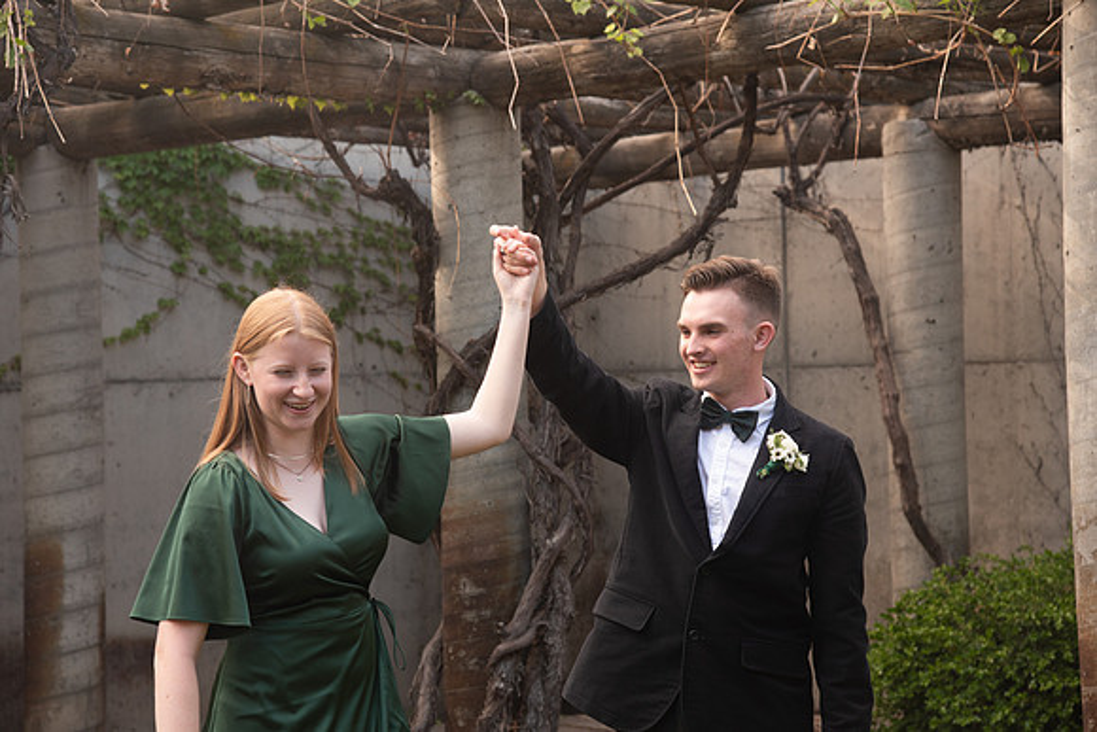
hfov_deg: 24.8
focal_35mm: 82
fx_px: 2499
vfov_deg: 16.7
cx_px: 548
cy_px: 366
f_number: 5.6
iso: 500
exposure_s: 1/125
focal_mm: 82
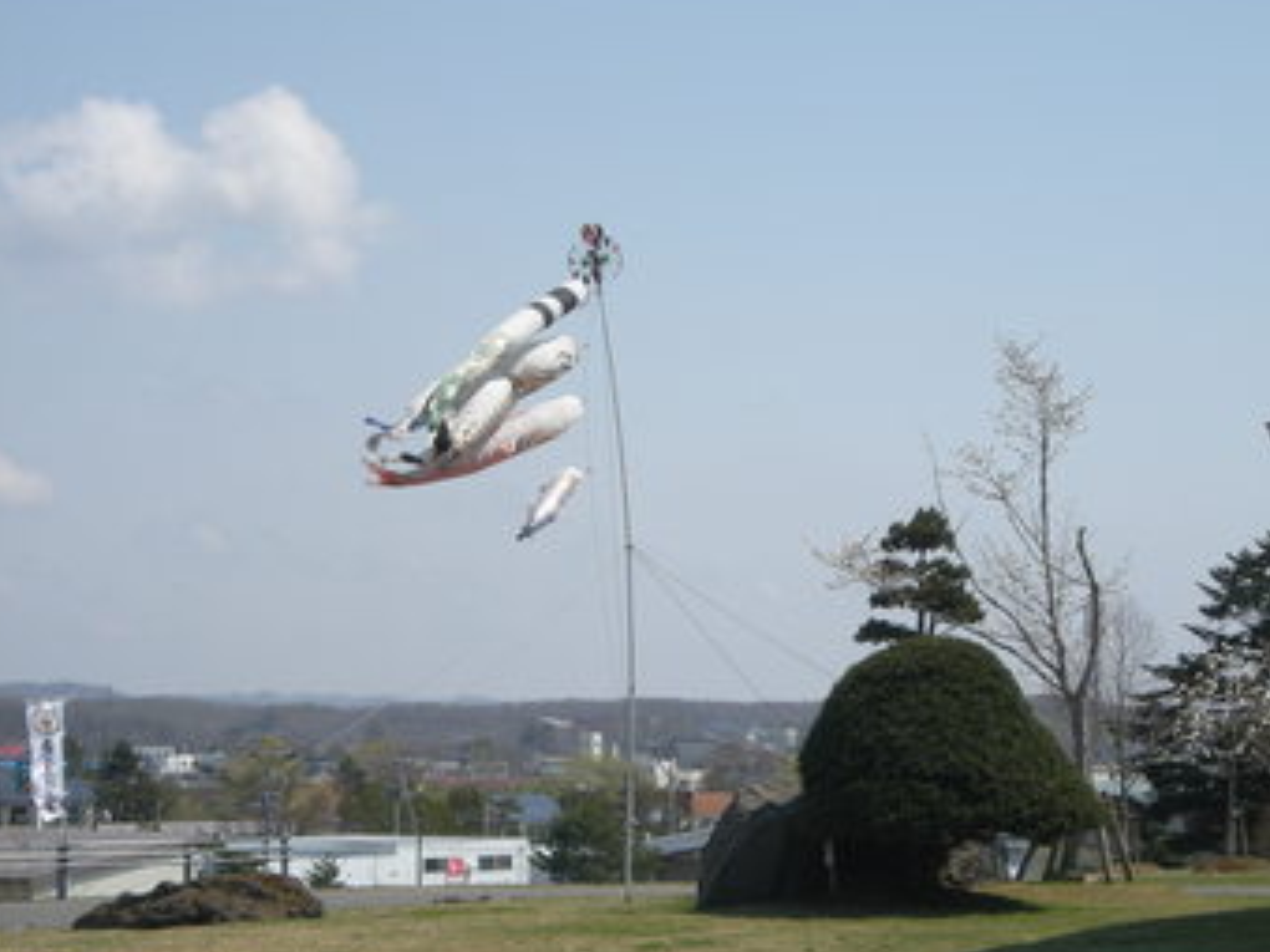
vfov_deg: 12.8
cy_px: 573
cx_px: 687
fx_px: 4256
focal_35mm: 116
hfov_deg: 17.0
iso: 64
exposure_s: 1/156
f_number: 8.8
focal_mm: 15.3
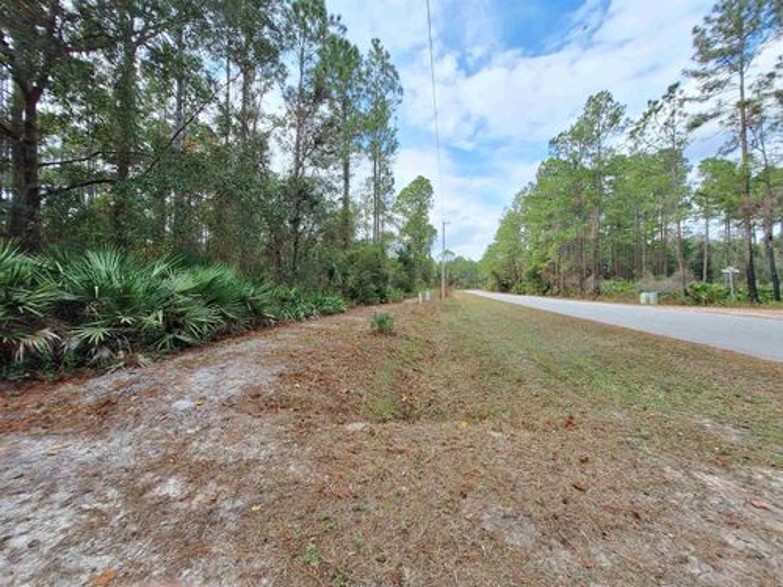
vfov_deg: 89.9
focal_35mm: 13
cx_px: 392
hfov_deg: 106.2
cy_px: 294
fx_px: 294
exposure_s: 1/755
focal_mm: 1.74
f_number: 2.2
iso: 40
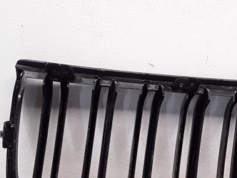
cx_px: 163
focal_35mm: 54
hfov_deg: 35.1
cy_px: 129
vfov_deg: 26.7
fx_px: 370
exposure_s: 1/100
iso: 100
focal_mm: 2.91
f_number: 1.9
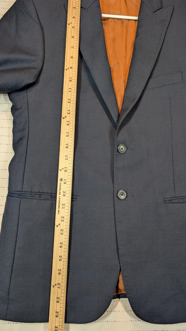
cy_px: 166
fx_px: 237
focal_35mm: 27
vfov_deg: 69.9
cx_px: 122
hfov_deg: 42.4
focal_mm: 6.9
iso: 29
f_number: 1.68
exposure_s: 1/60
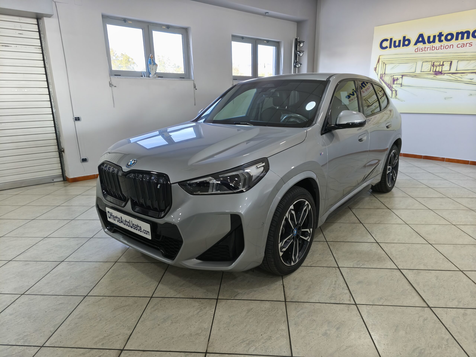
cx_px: 238
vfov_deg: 58.9
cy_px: 178
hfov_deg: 73.9
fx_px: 316
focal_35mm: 23
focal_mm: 5.35
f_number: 1.7
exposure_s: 1/50
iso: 400
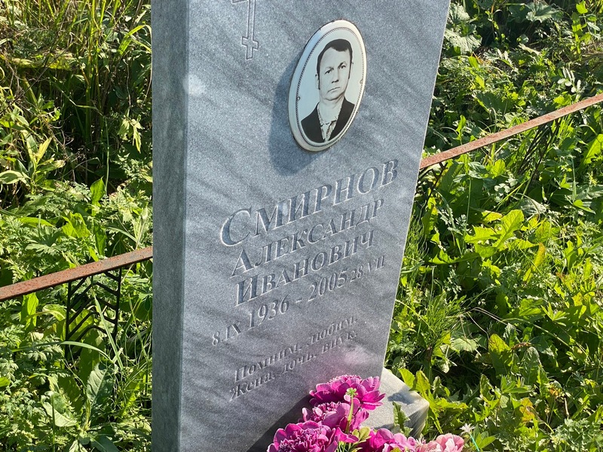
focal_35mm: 52
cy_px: 226
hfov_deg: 36.8
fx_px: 906
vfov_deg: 28.0
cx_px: 302
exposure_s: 1/585
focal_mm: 6
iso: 20
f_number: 2
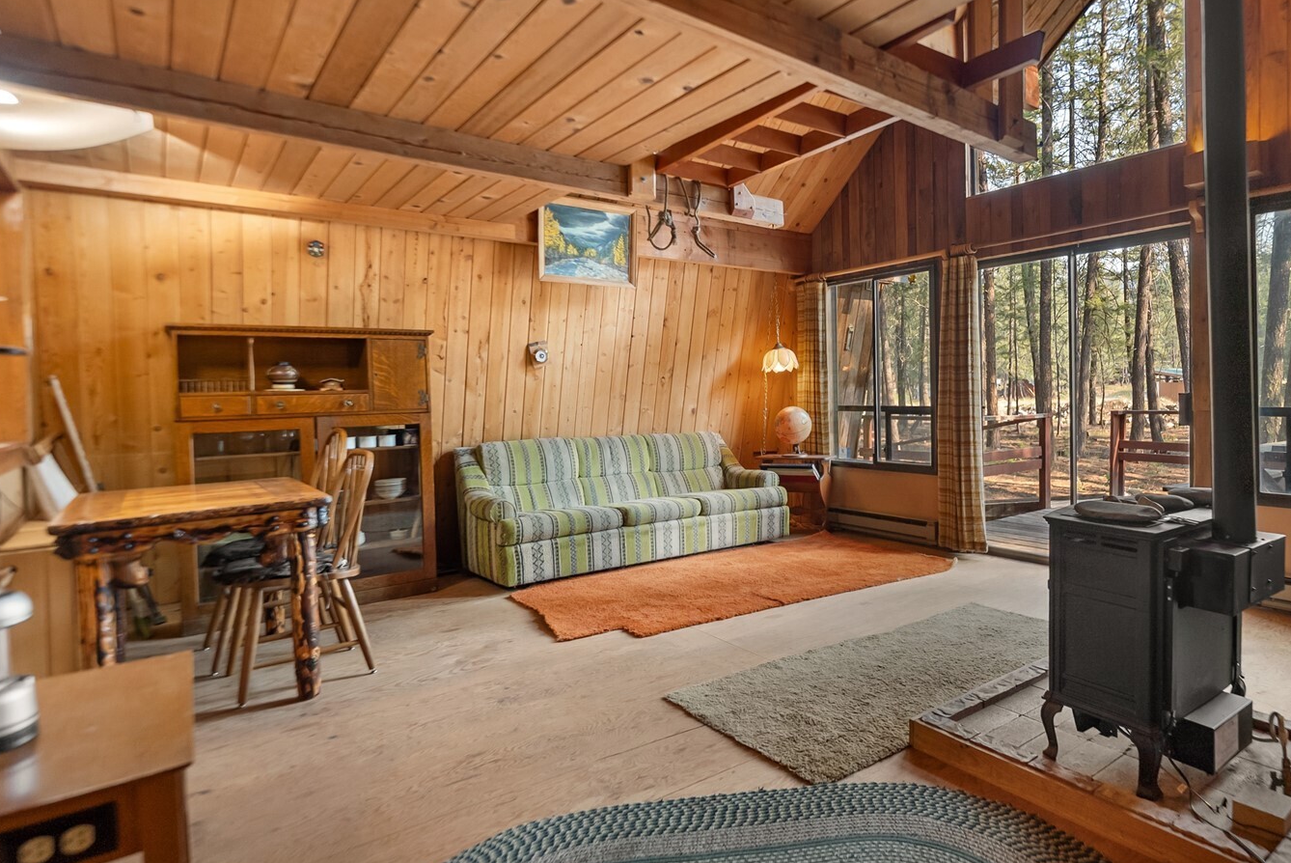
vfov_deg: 63.5
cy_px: 399
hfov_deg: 84.2
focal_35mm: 19
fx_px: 695
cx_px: 803
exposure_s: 1/15
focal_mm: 15.3
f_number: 2.8
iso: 400
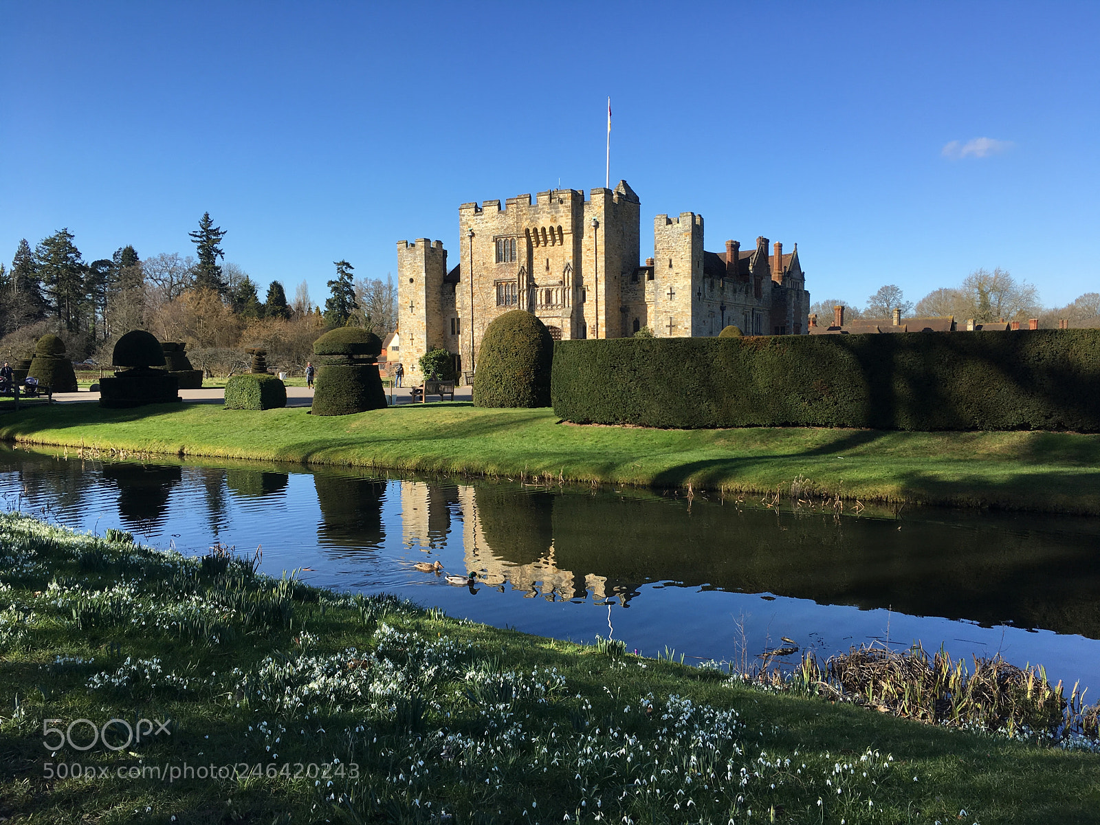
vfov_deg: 48.2
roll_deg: +0.4
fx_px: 922
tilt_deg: -4.8
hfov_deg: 61.7
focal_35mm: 29
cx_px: 550
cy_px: 412
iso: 25
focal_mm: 4.15
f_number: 2.2
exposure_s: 1/777
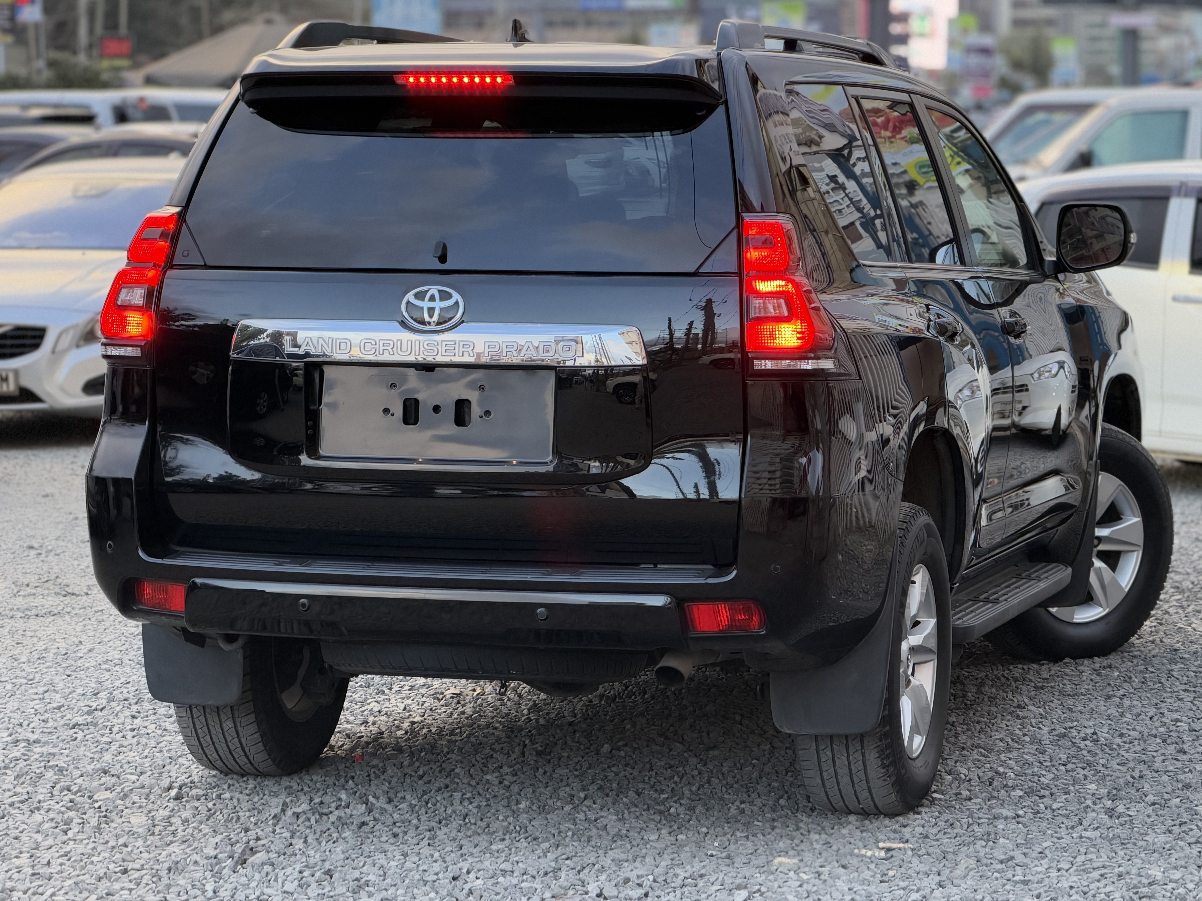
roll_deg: +0.7
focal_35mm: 111
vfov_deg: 13.3
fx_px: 3854
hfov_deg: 17.7
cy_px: 411
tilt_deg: -4.4
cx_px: 645
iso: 400
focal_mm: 16.89
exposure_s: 1/117
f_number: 2.8
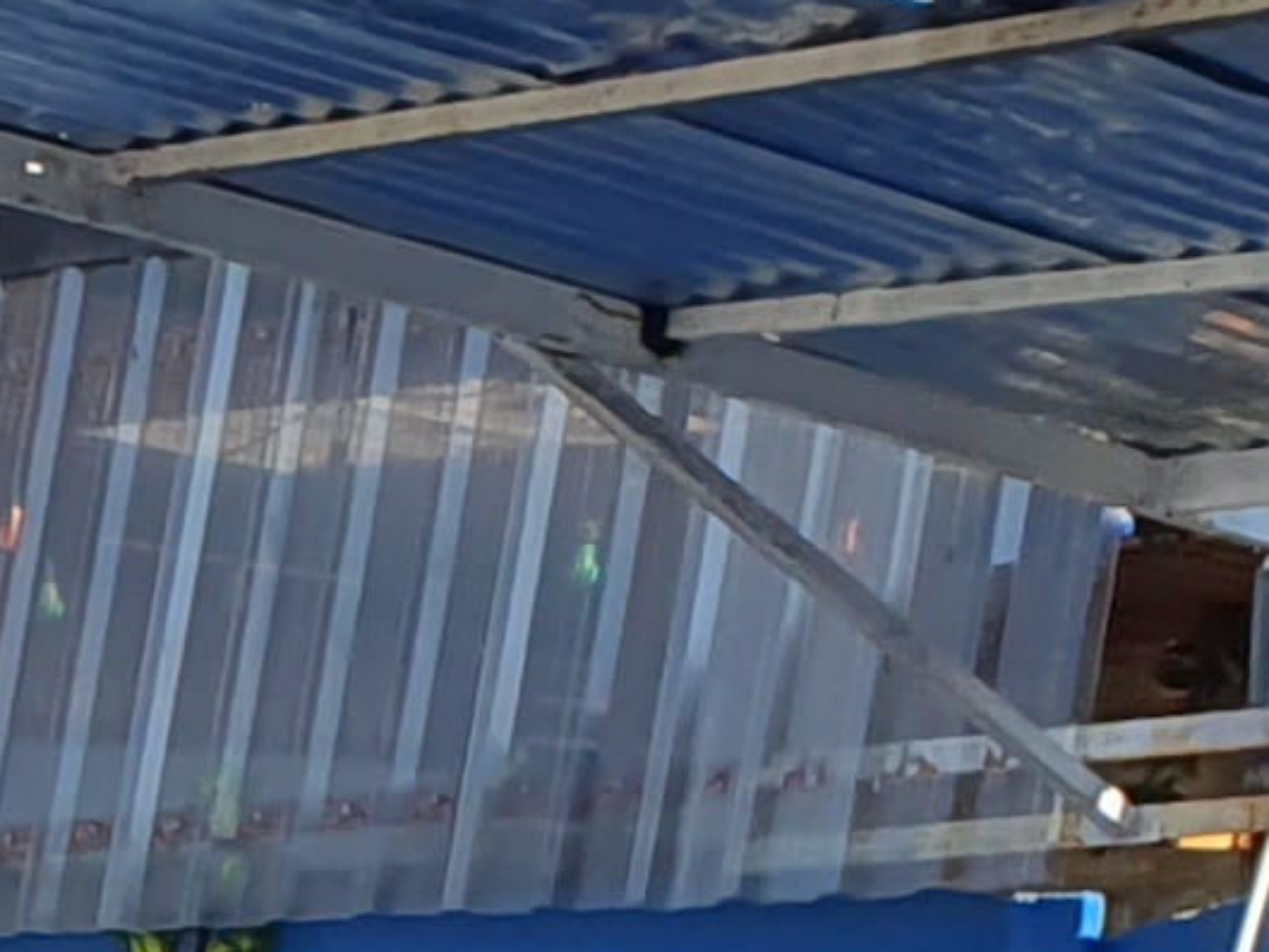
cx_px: -1523
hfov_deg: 9.2
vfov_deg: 6.9
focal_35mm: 198
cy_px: 2597
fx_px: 7260
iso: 50
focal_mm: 4.32
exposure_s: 1/862
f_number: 2.4
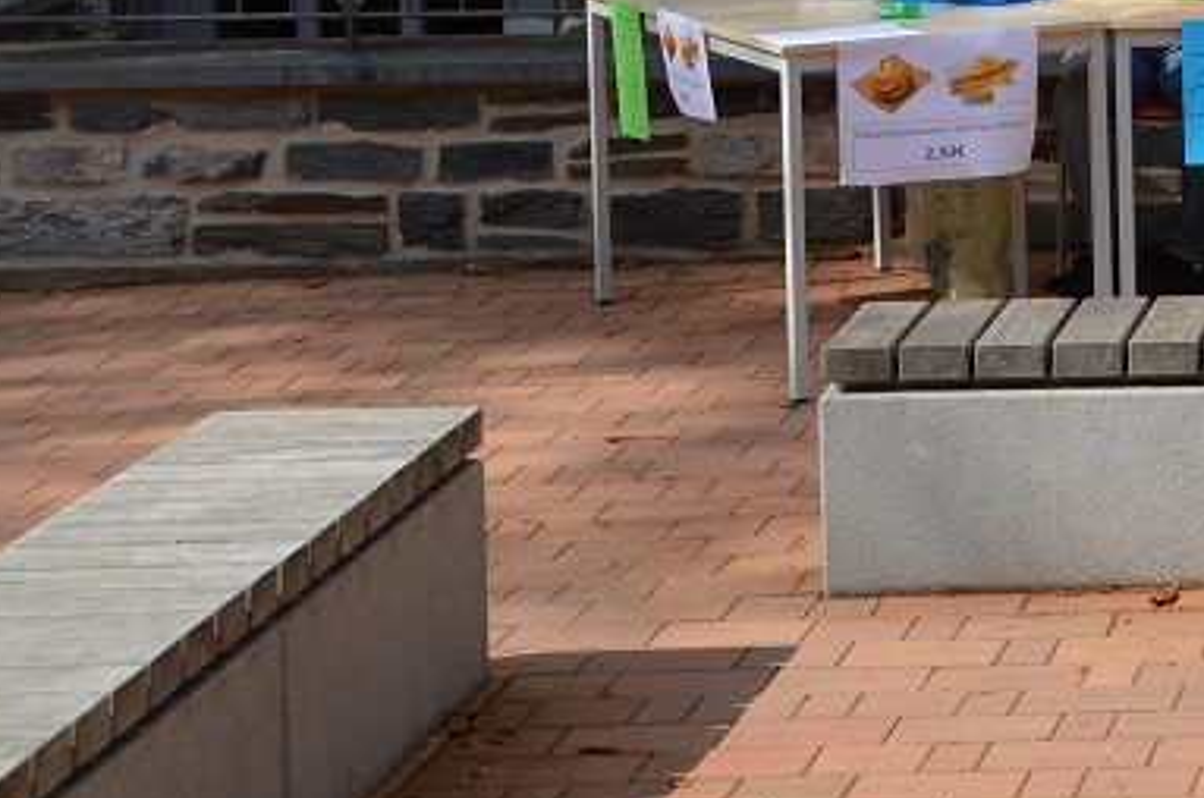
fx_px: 4507
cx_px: 1710
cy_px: -390
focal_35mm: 135
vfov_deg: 9.8
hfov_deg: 14.4
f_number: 9
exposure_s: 1/320
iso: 100
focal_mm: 28
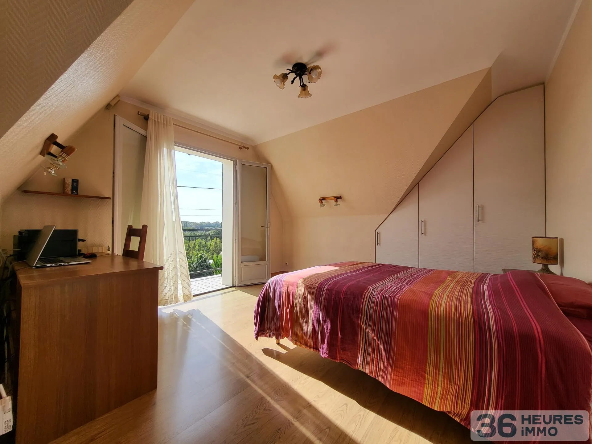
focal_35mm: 13
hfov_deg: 106.2
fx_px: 222
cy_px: 222
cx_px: 296
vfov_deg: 89.9
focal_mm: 1.74
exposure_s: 1/361
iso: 32
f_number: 2.2
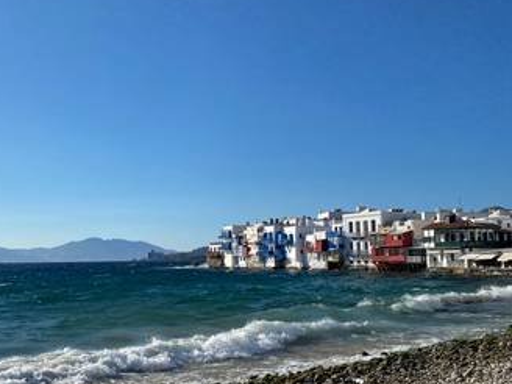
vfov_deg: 37.7
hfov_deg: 48.9
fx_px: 562
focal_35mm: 38
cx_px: 239
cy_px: 209
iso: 32
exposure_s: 1/4608
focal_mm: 4.25
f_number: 1.8
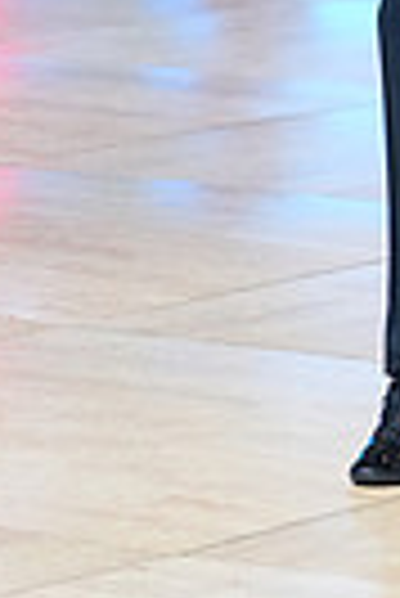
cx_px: 807
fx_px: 6017
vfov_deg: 5.6
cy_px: -468
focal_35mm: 362
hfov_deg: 3.8
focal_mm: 83
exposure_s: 1/500
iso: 2000
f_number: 2.8
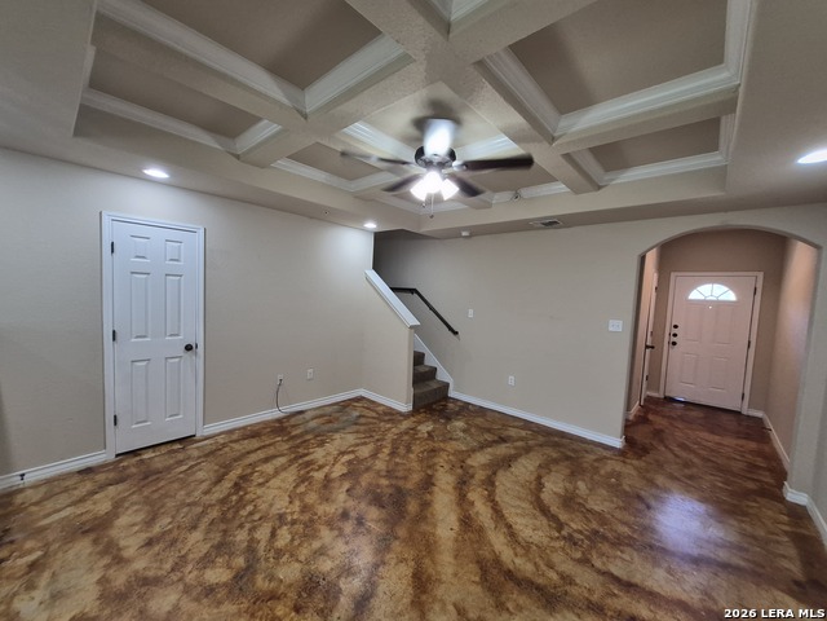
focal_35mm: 13
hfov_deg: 106.2
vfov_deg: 89.9
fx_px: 311
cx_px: 414
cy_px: 310
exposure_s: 1/60
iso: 250
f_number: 2.2
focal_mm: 1.74
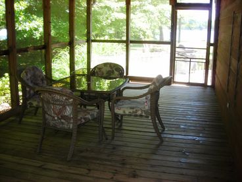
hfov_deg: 49.0
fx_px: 266
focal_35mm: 38
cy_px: 91
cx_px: 121
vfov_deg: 37.7
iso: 58
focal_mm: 6.3
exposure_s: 1/30
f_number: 3.2
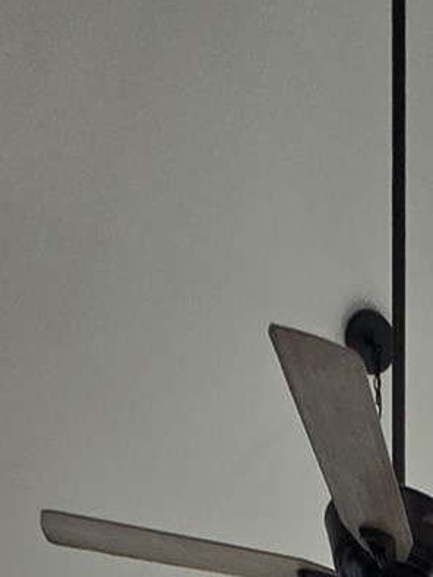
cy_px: 1667
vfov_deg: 12.1
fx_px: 1266
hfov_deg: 16.5
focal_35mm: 76
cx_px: 761
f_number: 2.2
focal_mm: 2.2
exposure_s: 1/60
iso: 64
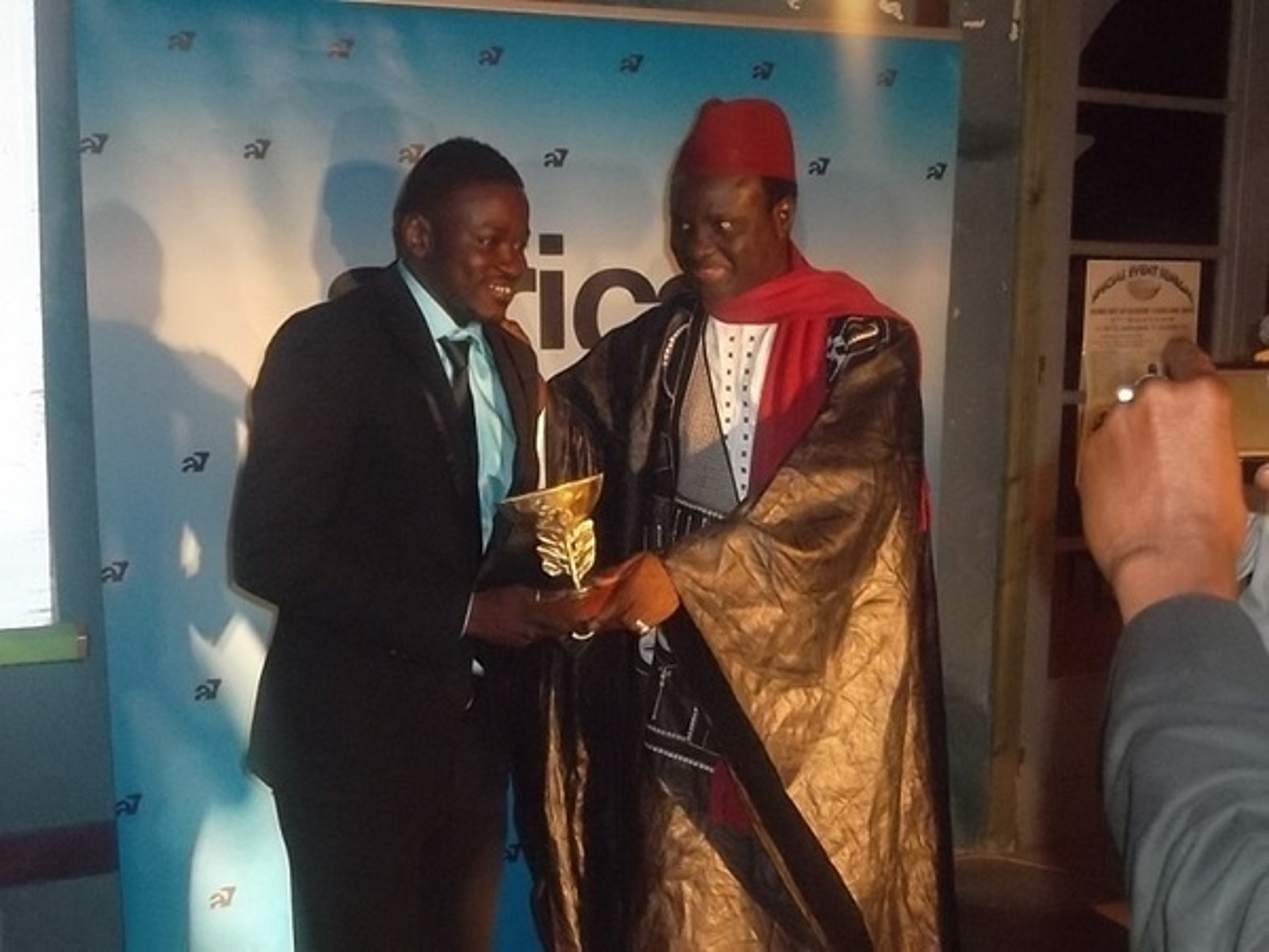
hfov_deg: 36.8
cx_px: 634
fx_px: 1906
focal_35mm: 52
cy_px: 476
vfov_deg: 28.0
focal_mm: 9.3
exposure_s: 1/58
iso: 640
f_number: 5
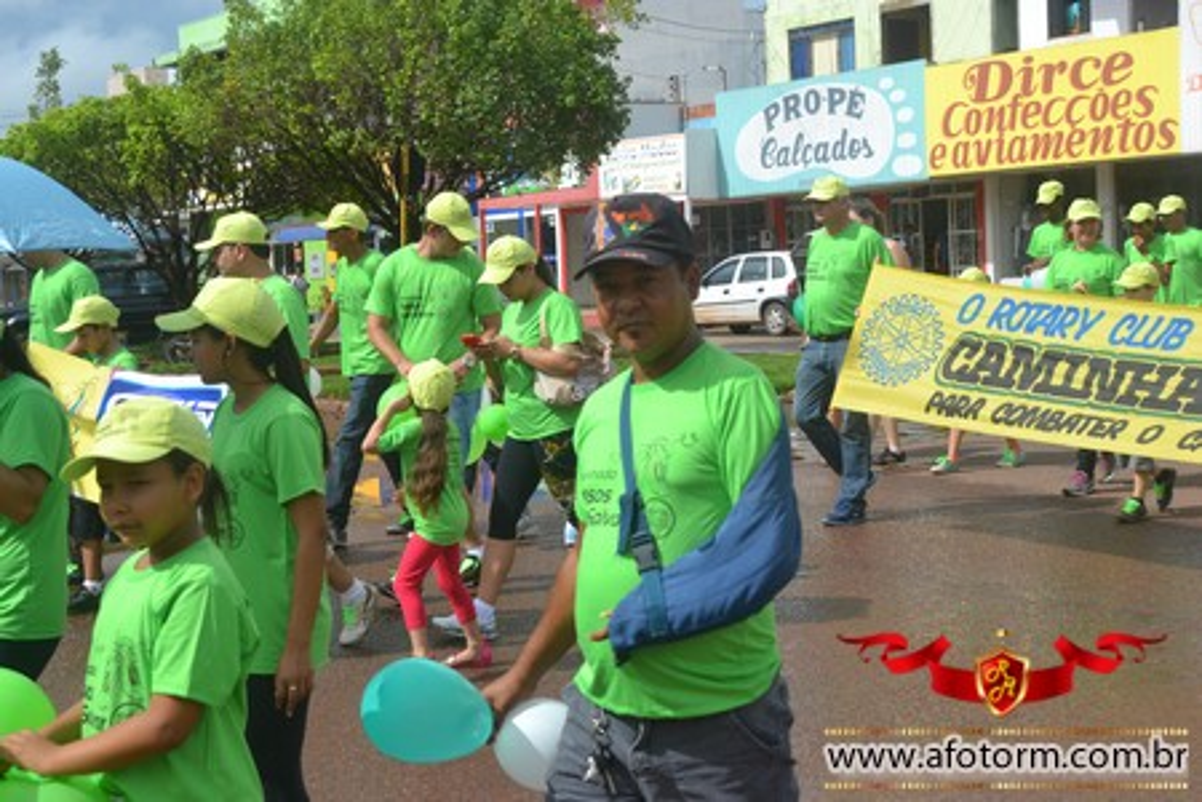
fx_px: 1753
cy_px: 401
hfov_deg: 37.9
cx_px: 601
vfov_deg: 25.8
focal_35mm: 52
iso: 100
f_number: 9
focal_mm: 35
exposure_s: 1/320
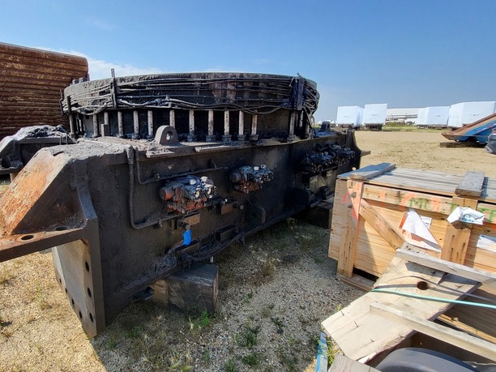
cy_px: 170
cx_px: 175
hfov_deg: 88.5
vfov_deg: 74.6
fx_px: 244
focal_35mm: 17
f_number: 2.2
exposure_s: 1/355
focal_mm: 1.74
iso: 32
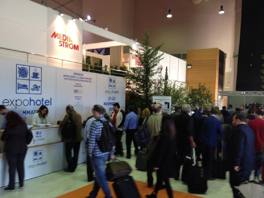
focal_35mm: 35
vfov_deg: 40.7
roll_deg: -1.6
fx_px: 267
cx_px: 132
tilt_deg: -3.6
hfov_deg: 52.6
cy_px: 99
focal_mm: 4.28
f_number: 2.4
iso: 50
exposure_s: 1/24
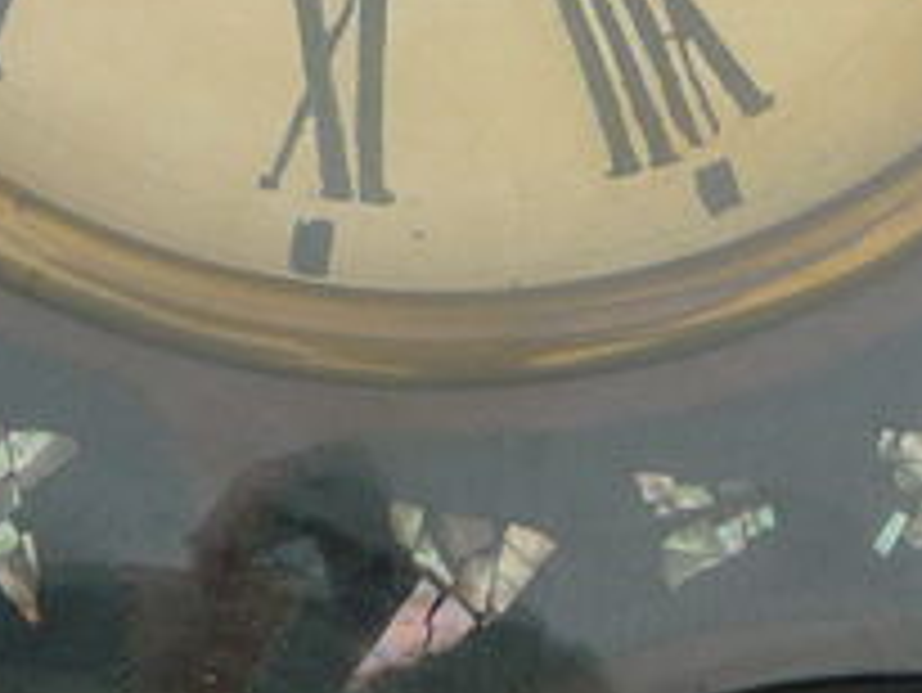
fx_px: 3891
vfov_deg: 9.9
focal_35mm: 146
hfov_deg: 13.5
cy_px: -320
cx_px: 450
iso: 100
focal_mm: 5.2
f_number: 4
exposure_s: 1/320
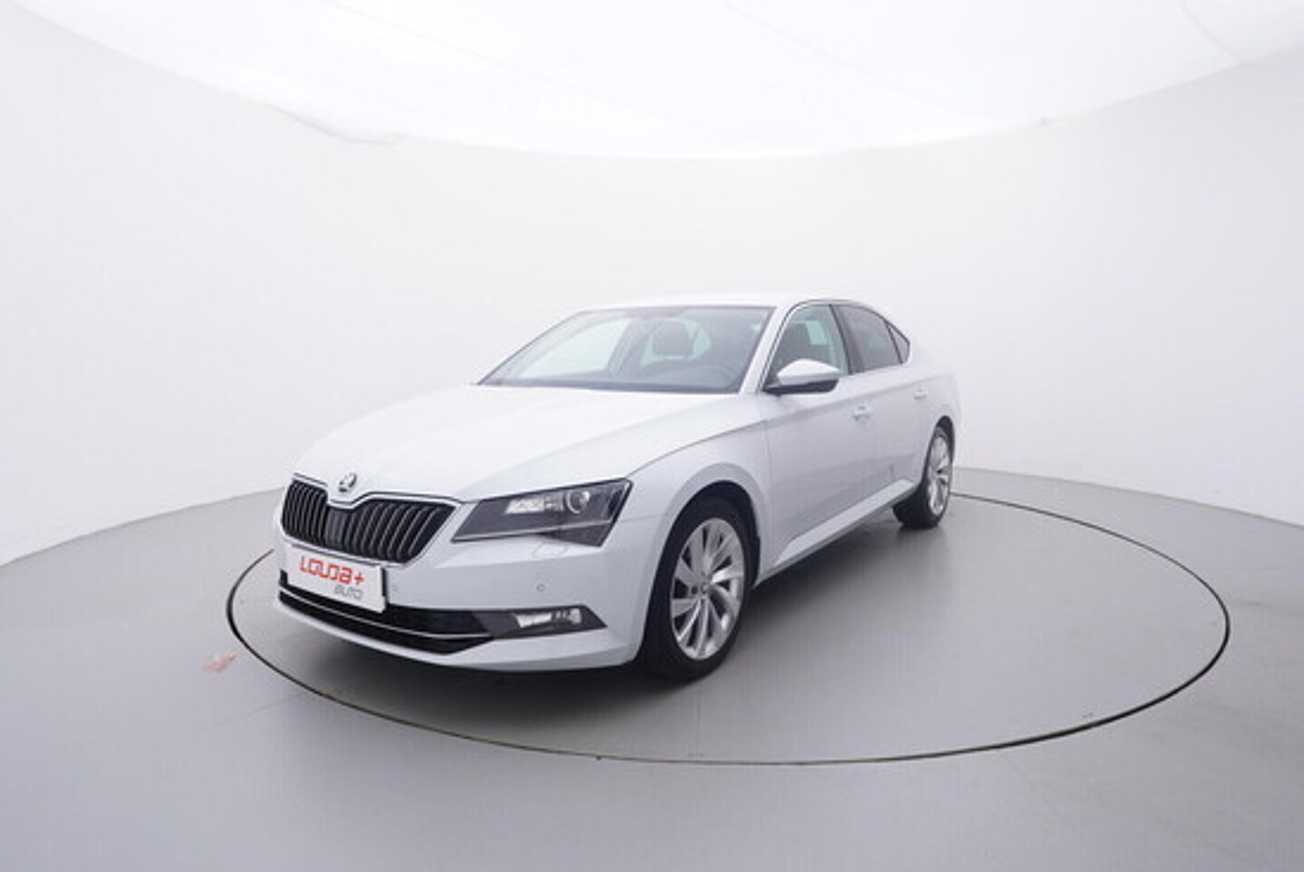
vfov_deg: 56.2
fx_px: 816
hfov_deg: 77.3
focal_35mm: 22
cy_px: 436
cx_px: 652
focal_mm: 15
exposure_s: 1/80
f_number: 5
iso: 200
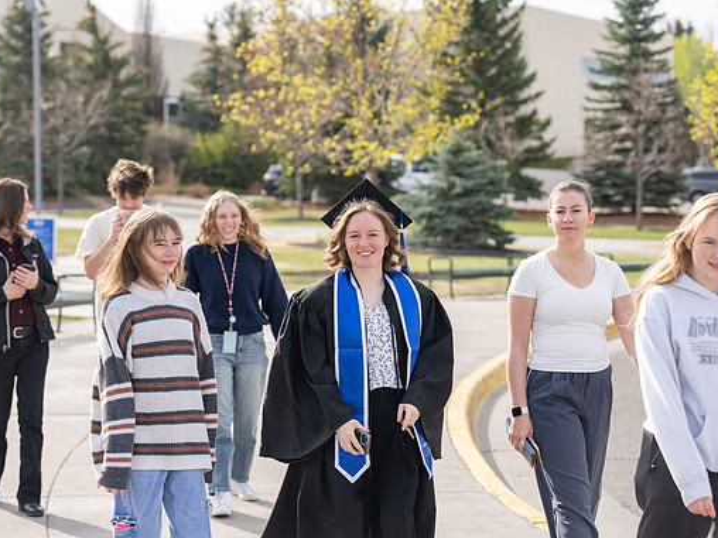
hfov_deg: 21.8
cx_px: 349
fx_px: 1867
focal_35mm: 90
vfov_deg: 16.4
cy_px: 270
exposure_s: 1/320
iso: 80
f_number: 4
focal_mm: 82
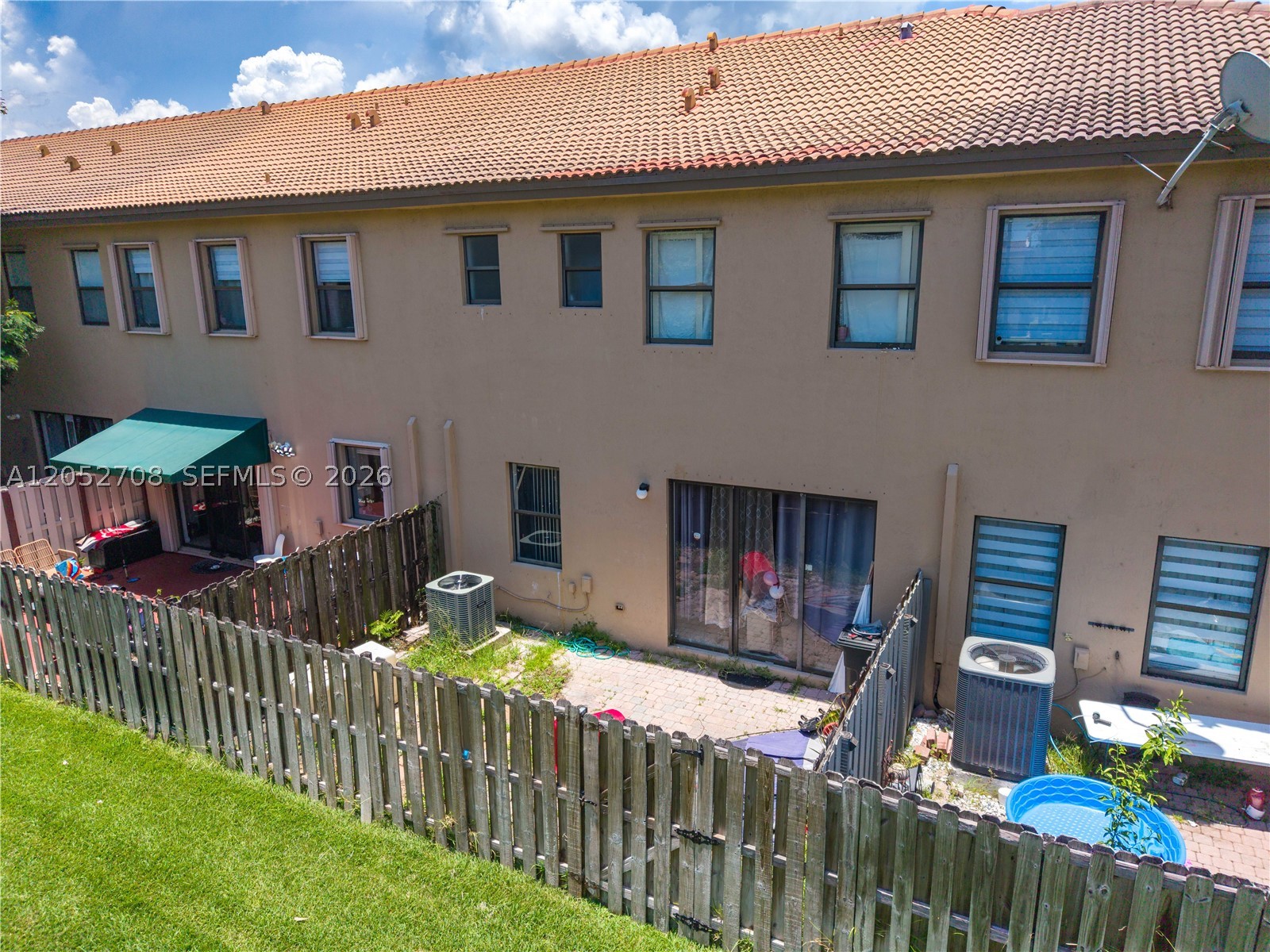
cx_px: 635
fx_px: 881
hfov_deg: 71.6
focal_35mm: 24
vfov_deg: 56.8
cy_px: 476
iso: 290
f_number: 1.8
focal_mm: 8.67
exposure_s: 1/200
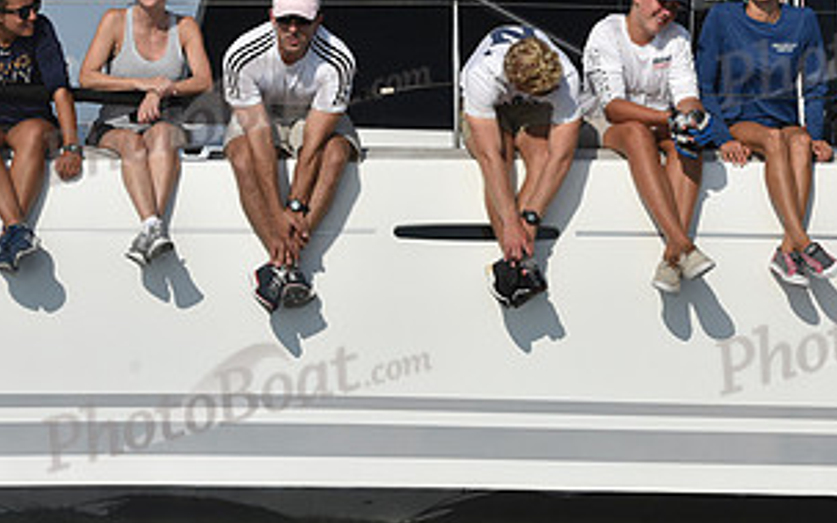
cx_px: 575
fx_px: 3102
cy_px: 219
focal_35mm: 136
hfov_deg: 15.3
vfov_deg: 9.6
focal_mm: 70
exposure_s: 1/1250
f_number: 11
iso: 250
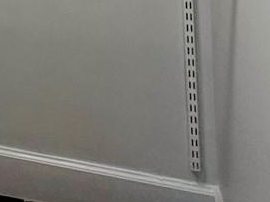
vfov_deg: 13.4
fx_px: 647
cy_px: -273
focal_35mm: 83
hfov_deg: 20.6
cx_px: -121
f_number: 2.2
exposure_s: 1/120
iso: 200
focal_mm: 2.22
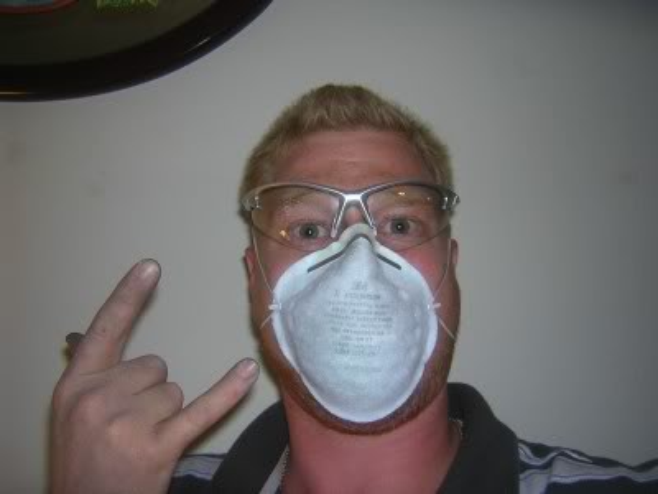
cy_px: 247
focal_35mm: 36
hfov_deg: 51.4
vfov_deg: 39.7
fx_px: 684
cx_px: 329
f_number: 2.6
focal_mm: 4.7
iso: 100
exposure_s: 1/60.1
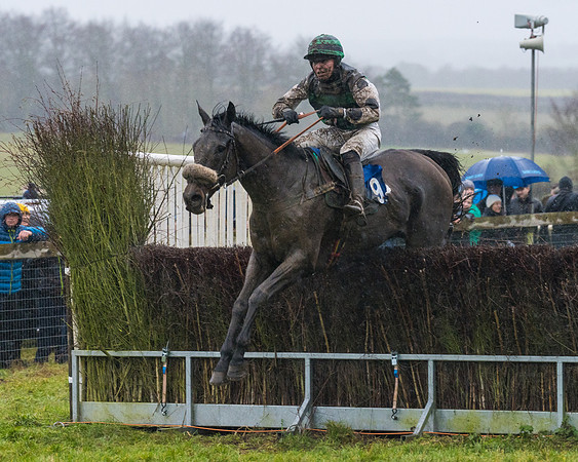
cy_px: 247
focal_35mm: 215
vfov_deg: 7.2
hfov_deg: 9.0
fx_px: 3683
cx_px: 281
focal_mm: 135
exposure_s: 1/1600
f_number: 4
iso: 1600
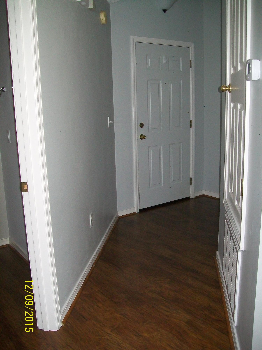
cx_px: 131
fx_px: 343
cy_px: 175
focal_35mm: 34
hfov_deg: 41.8
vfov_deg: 54.0
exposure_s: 1/125
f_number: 2.7
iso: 200
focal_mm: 6.1
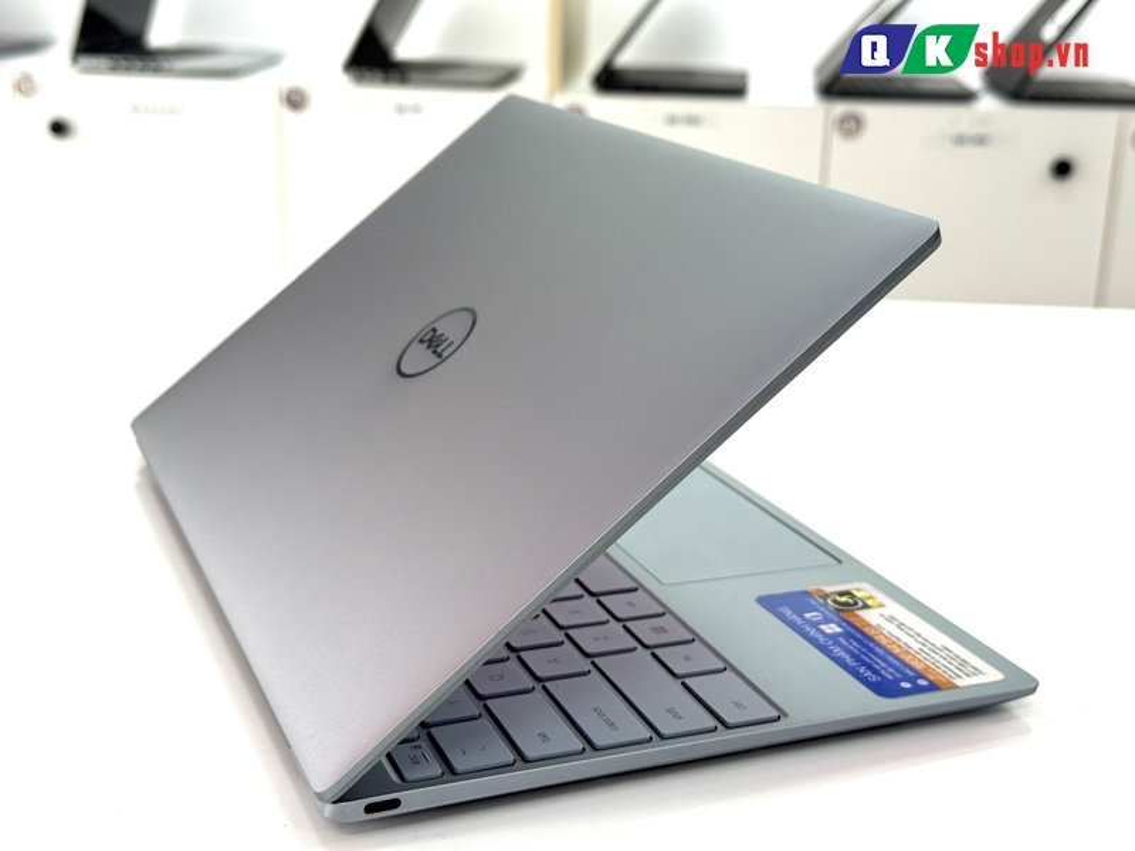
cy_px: 426
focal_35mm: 48
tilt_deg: -17.2
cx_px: 568
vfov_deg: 30.3
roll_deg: -0.7
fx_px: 1574
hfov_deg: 39.7
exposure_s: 1/162
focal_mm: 6.76
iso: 64
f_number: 1.78
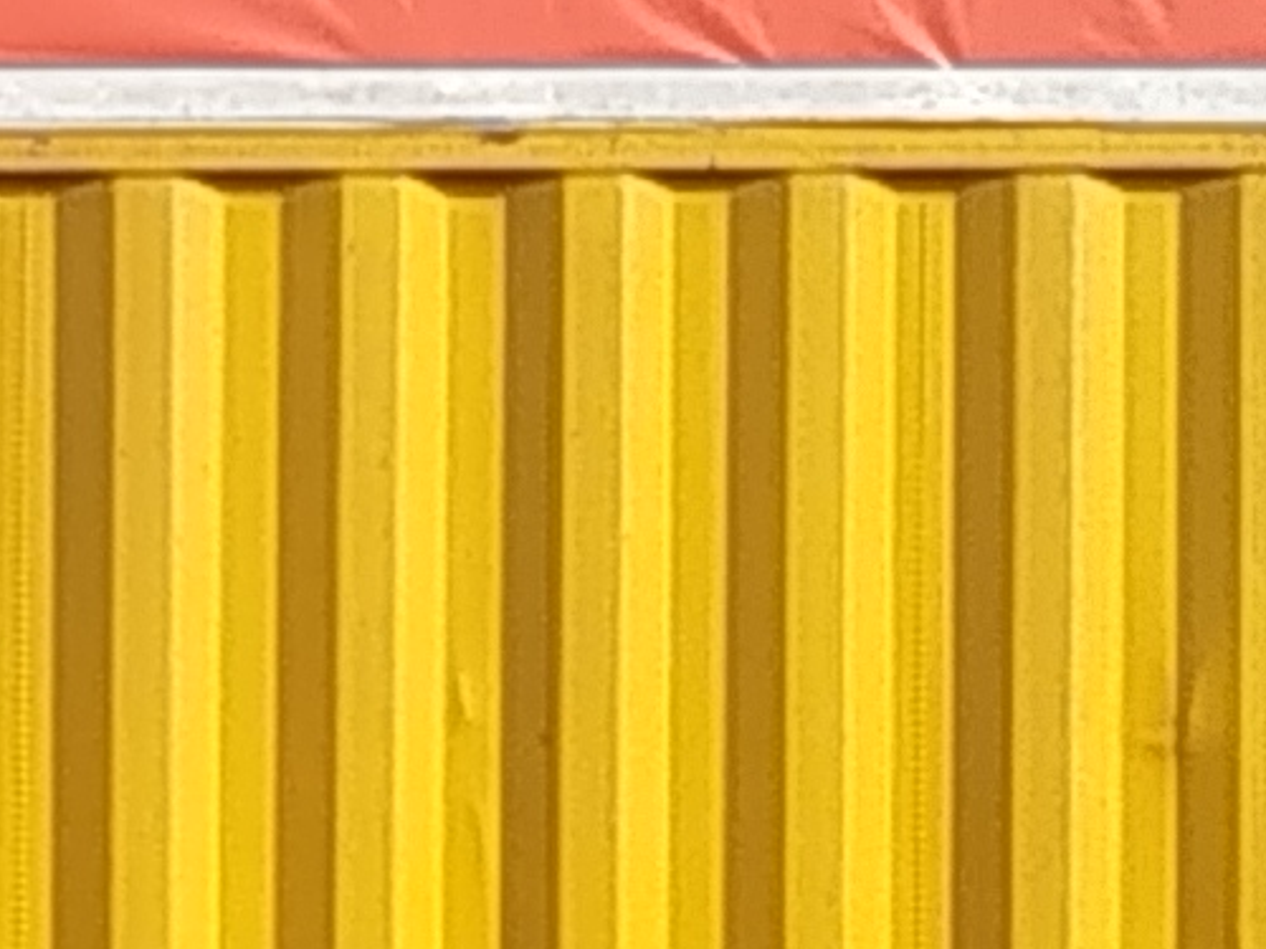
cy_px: 1518
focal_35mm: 440
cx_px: -2836
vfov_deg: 3.4
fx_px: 16092
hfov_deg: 4.3
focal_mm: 5.31
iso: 50
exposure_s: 1/580
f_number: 1.7
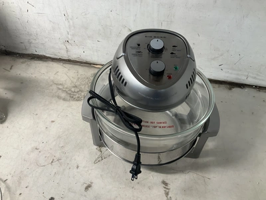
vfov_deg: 48.2
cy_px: 100
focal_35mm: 29
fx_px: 223
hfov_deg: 61.7
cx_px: 133
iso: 64
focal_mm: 3
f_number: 1.8
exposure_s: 1/60
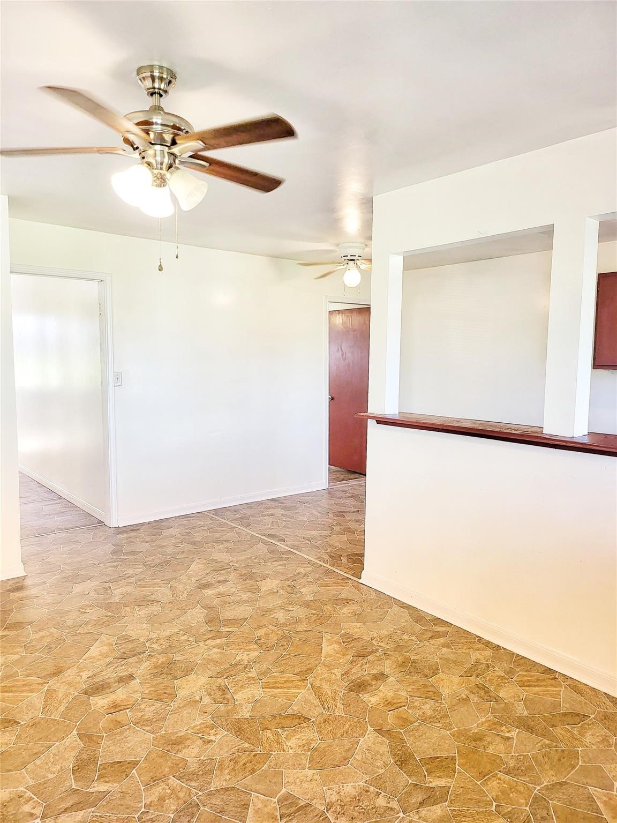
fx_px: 570
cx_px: 308
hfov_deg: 56.8
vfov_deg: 71.6
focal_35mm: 24
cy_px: 412
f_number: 1.8
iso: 200
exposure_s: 1/120
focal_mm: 5
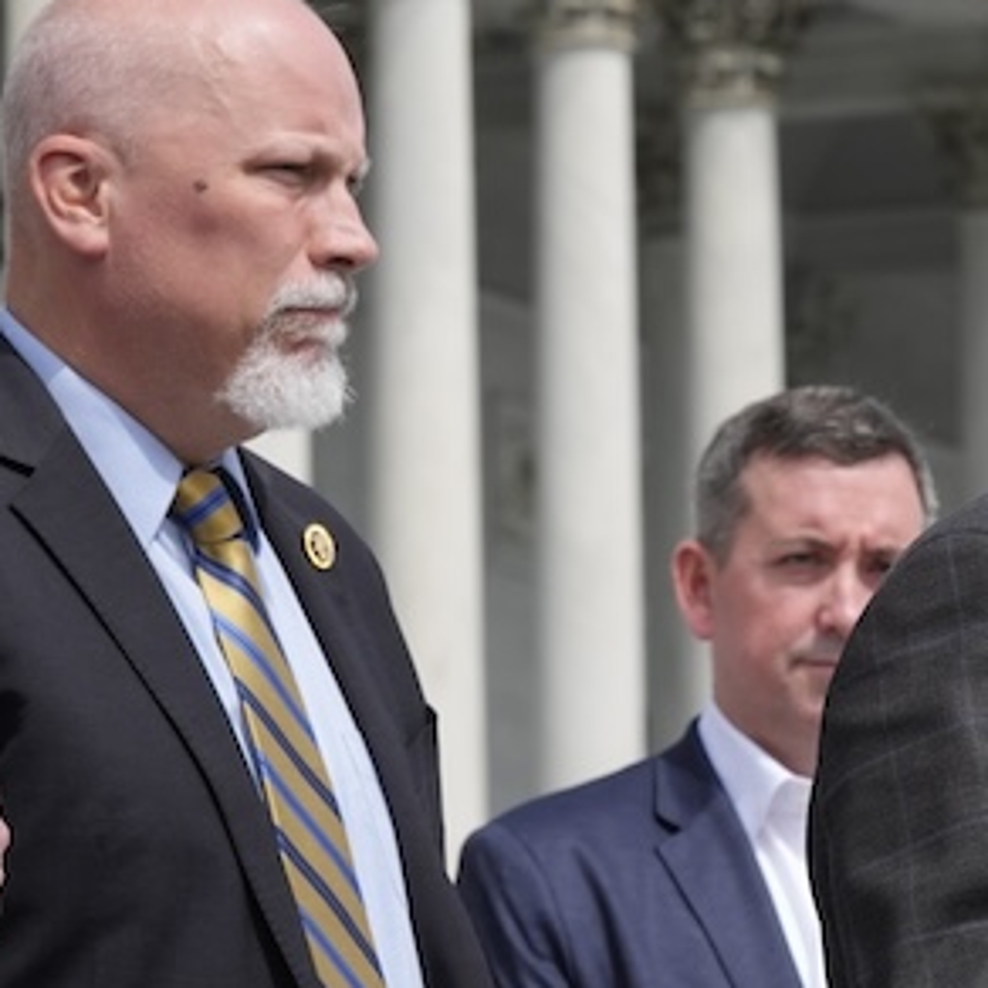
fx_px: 9817
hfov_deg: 5.7
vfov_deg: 5.8
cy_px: 614
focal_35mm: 304
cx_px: 1042
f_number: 11
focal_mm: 102
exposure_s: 1/1000
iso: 640
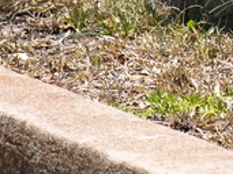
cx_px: 485
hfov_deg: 1.9
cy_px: -126
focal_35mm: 1041
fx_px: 7002
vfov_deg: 1.4
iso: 50
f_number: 4.3
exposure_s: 1/328
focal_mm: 57.3
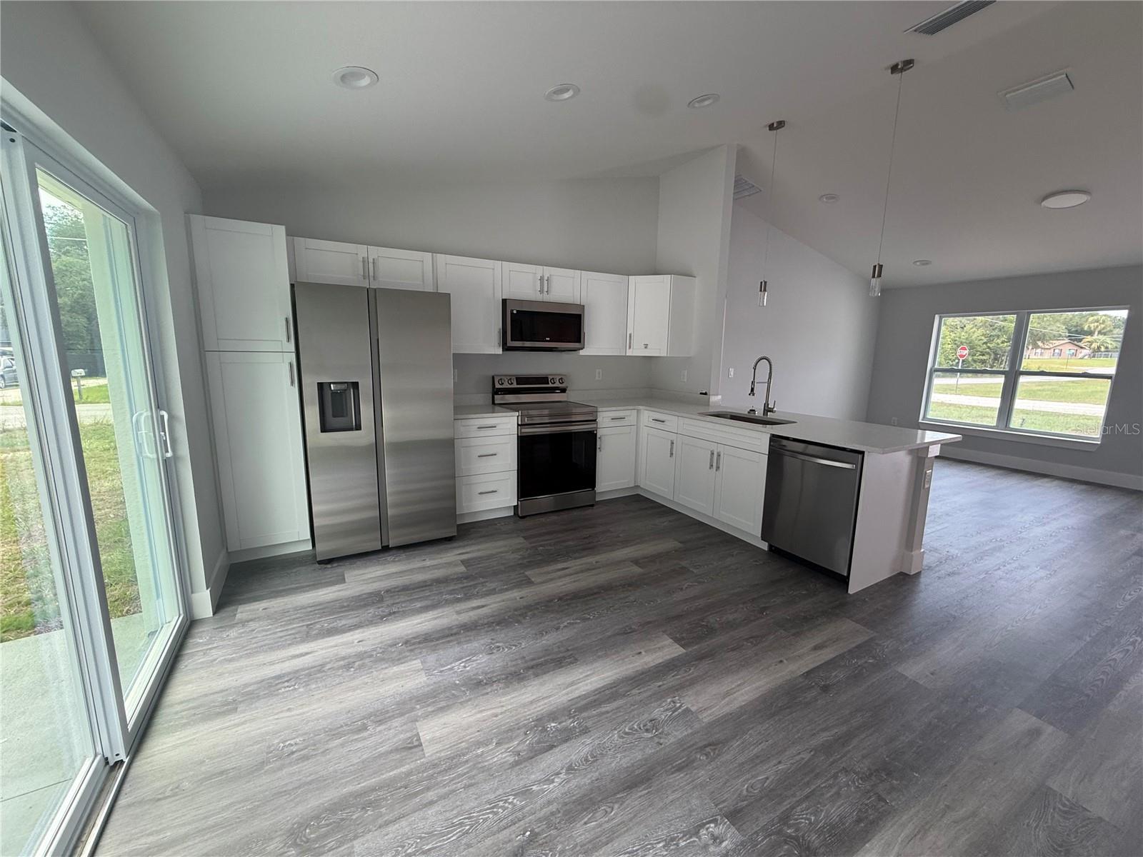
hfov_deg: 102.1
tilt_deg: -8.3
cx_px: 572
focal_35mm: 14
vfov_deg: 85.7
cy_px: 428
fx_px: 462
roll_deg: -1.6
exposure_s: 1/60
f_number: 2.2
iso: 50
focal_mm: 2.22
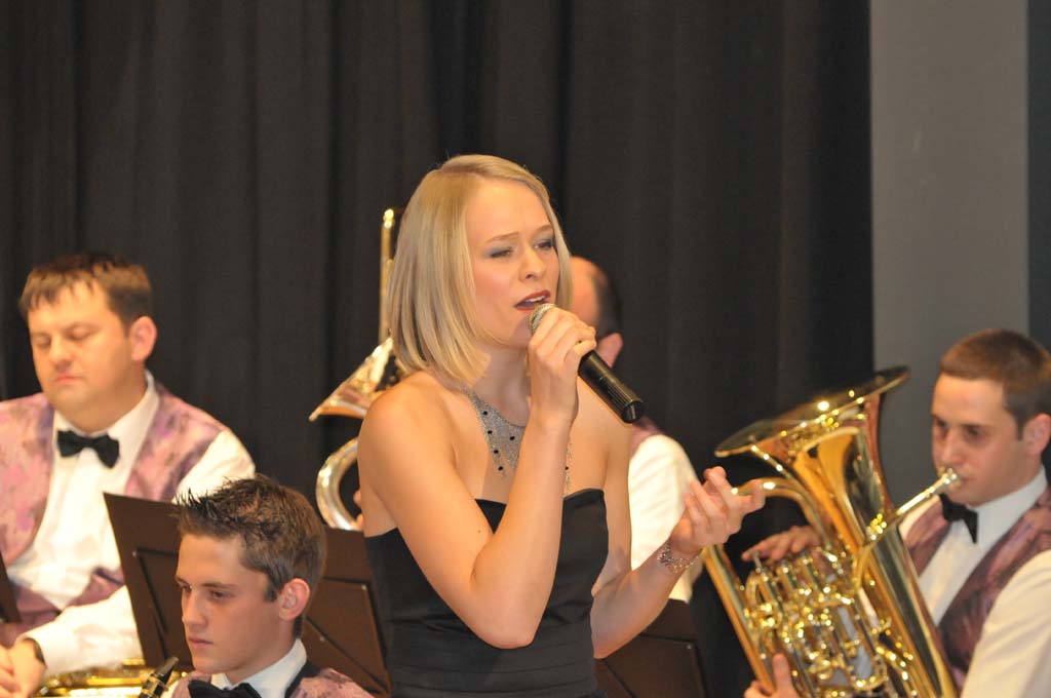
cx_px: 526
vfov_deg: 4.6
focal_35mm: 300
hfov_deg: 6.9
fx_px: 8747
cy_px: 349
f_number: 5
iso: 1250
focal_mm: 200
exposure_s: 1/60
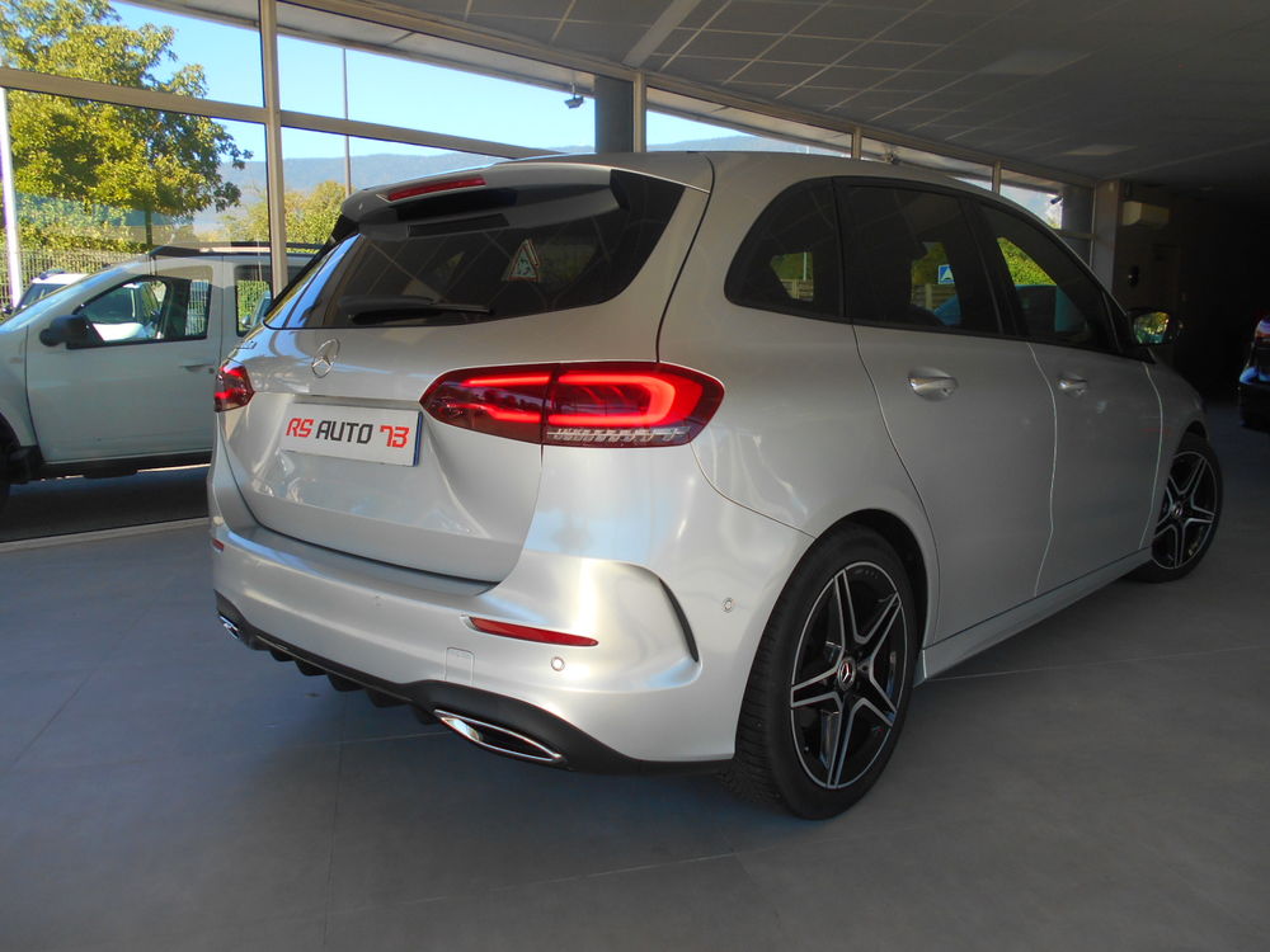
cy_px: 476
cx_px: 635
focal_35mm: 26
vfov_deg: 53.1
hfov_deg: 67.3
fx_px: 954
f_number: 3.2
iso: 80
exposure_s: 1/250
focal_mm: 4.6
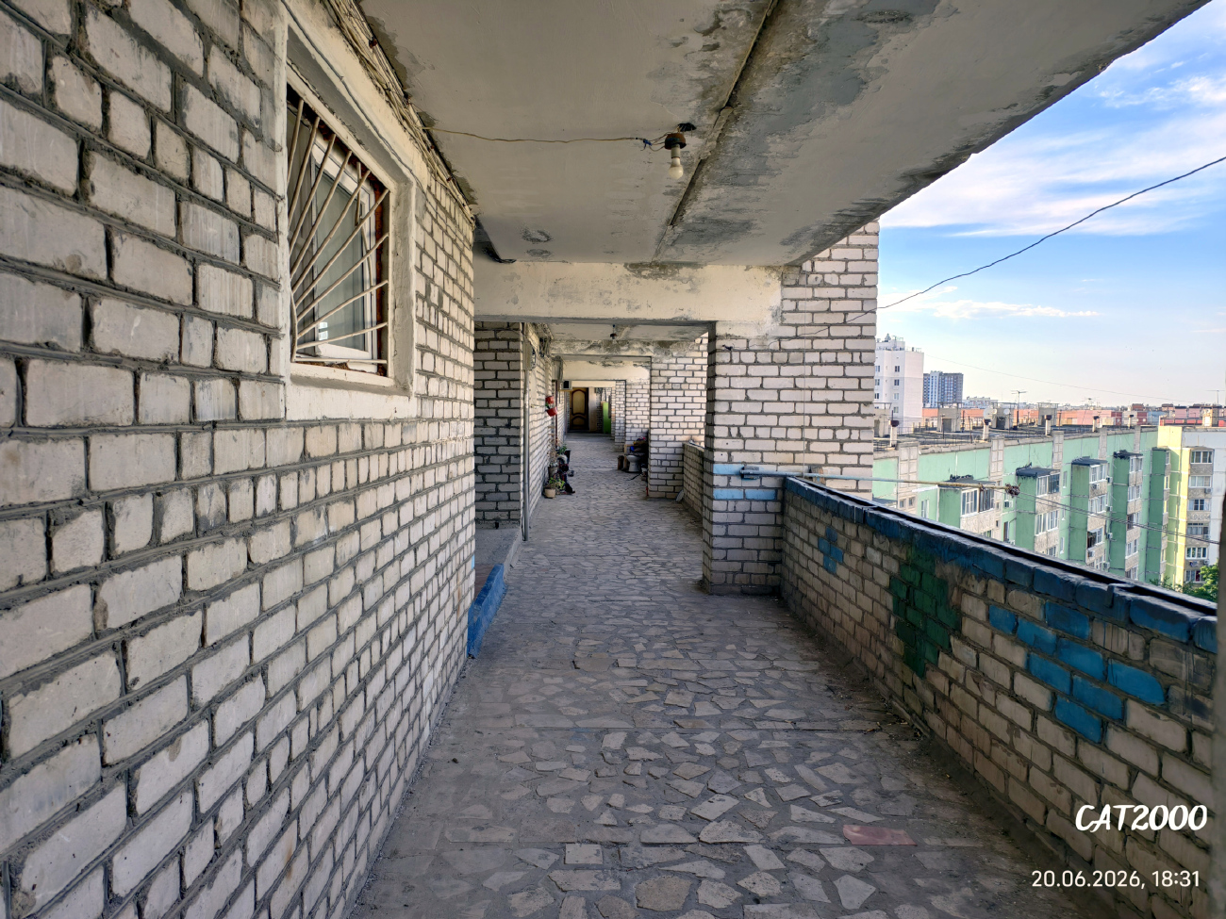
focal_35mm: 23
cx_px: 613
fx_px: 815
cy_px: 460
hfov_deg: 73.9
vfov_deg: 58.9
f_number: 1.57
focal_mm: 6.54
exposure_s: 1/526
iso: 72
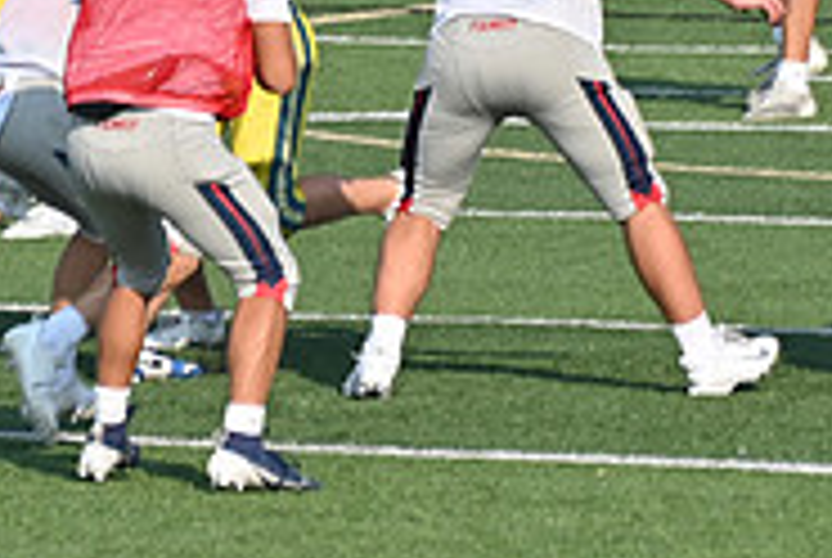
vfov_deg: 1.2
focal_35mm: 1175
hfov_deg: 1.8
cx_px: 243
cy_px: -52
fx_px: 27199
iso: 100
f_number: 5.6
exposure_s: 1/640
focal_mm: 250
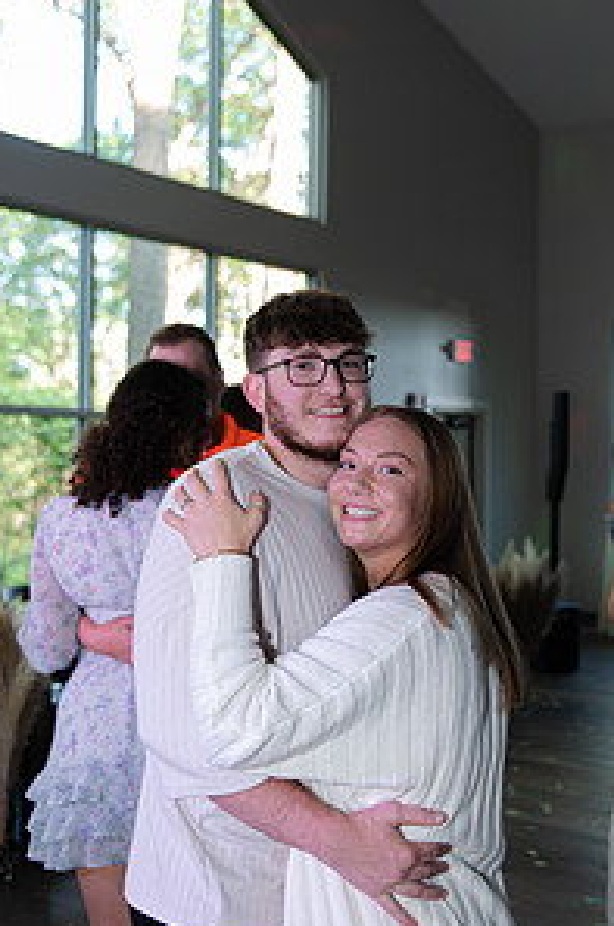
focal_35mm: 47
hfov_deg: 28.4
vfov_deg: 42.0
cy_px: 446
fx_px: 1207
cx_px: 407
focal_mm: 31
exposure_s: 1/200
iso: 640
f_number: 2.8
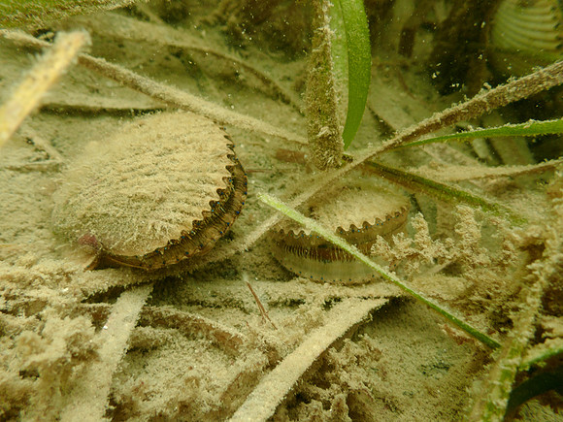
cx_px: 282
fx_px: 407
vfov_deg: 54.9
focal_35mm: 25
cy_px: 211
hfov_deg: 69.4
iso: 100
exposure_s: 1/200
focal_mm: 4.5
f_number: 2.8
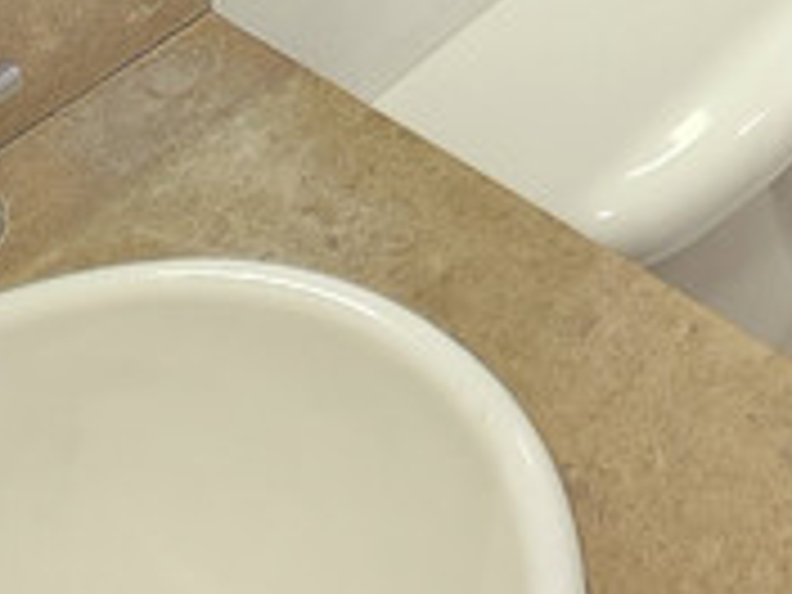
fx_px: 1830
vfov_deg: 13.6
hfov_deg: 22.8
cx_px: 896
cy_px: -810
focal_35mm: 80
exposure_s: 1/60
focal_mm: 2.2
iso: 500
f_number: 1.9
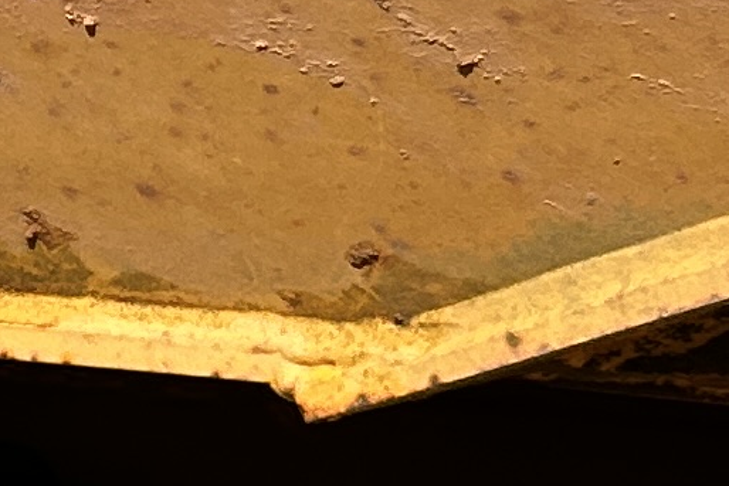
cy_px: 925
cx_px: -1801
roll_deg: -1.5
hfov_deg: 7.8
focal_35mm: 212
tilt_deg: -15.5
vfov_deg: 6.3
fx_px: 4294
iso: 50
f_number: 1.5
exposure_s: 1/3968
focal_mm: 5.7
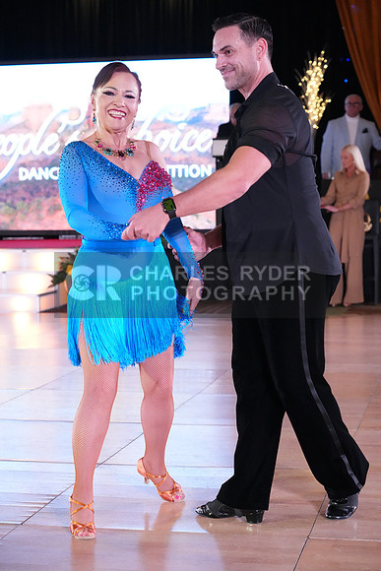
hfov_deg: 18.2
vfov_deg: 27.0
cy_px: 286
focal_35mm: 75
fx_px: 1190
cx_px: 190
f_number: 5
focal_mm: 75
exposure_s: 1/400
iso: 8000
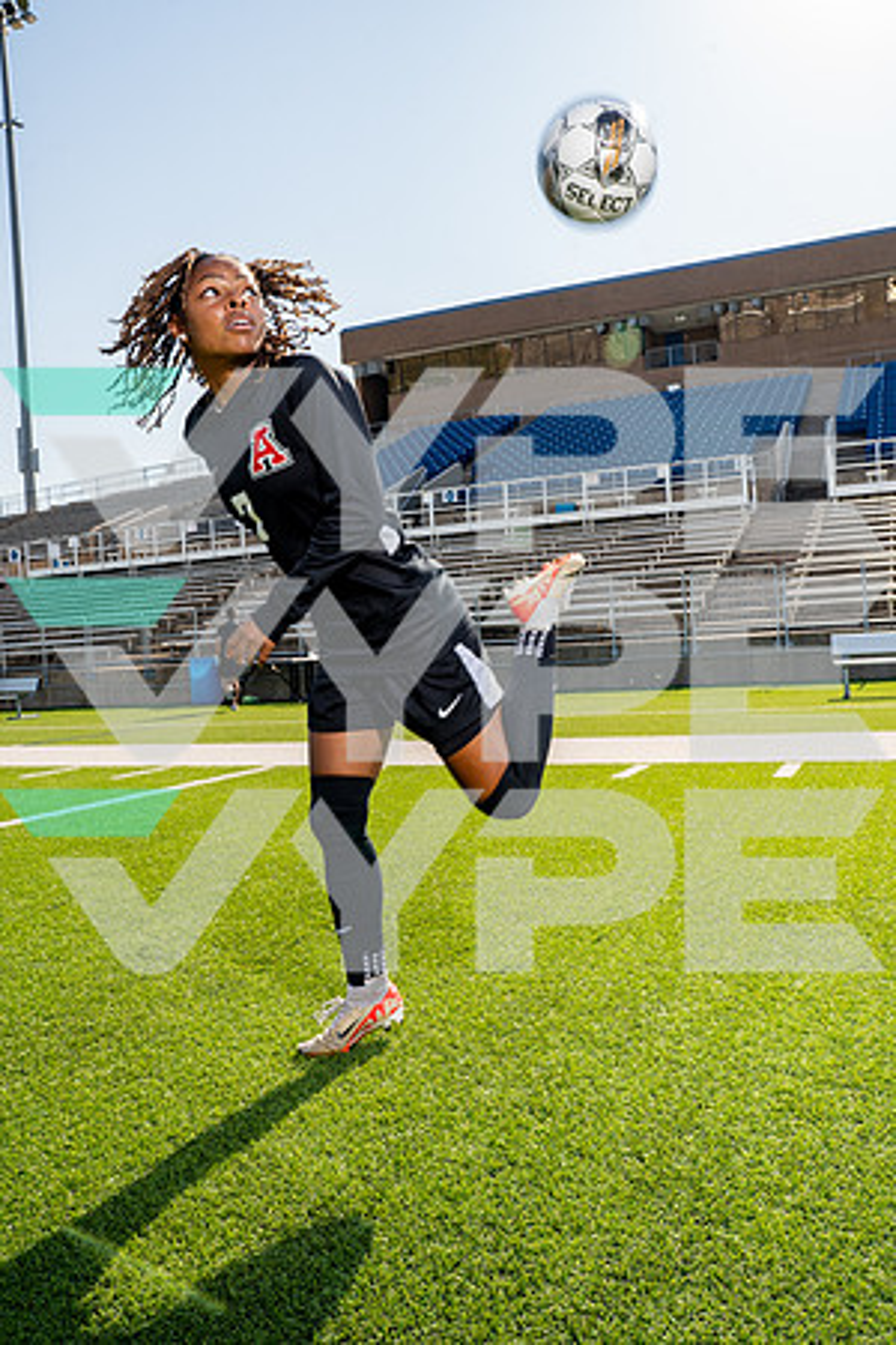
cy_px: 672
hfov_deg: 45.0
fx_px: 1083
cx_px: 448
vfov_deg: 63.7
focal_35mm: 29
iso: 320
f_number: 11
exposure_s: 1/250
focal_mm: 29
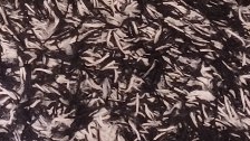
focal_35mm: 146
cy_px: -356
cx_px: -26
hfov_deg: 14.4
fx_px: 968
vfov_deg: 7.0
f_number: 1.8
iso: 320
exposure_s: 1/25
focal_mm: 4.6
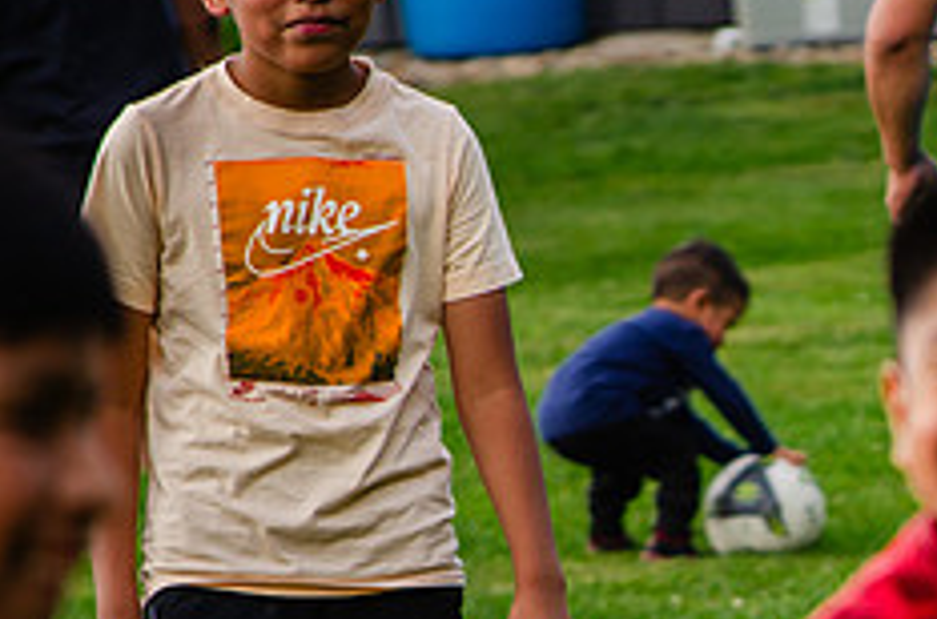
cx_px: 1001
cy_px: 551
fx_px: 14536
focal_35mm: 560
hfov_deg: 3.7
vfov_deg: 2.4
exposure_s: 1/500
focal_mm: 150
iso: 250
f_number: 5.6
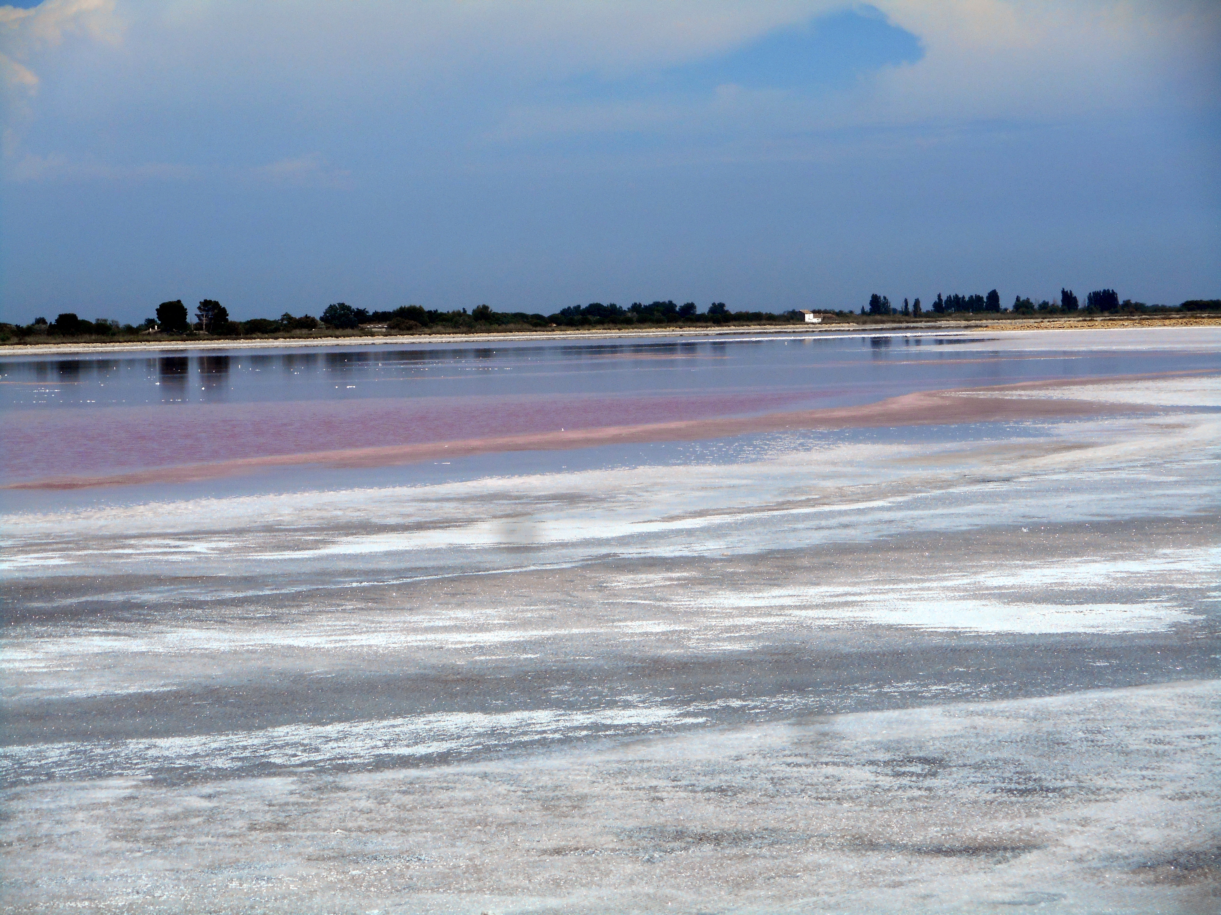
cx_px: 610
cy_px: 458
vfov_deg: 14.5
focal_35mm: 102
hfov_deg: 19.3
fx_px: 3598
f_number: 5.8
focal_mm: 18.2
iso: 80
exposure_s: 1/1000
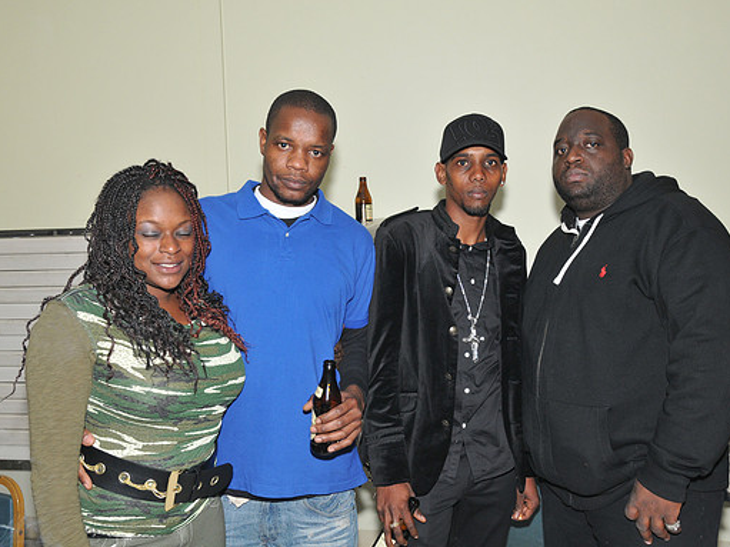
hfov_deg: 51.4
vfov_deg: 39.6
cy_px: 274
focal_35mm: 36
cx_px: 376
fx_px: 759
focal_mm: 22
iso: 640
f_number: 6.3
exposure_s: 1/30
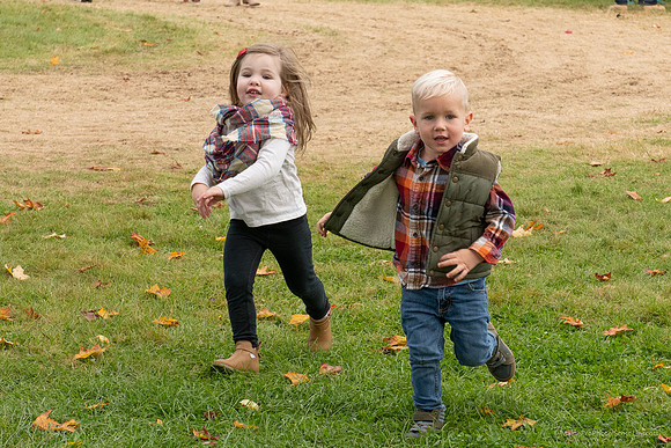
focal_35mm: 144
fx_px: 2680
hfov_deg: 14.3
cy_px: 197
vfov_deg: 9.5
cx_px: 381
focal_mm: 70
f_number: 8
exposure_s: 1/800
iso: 800
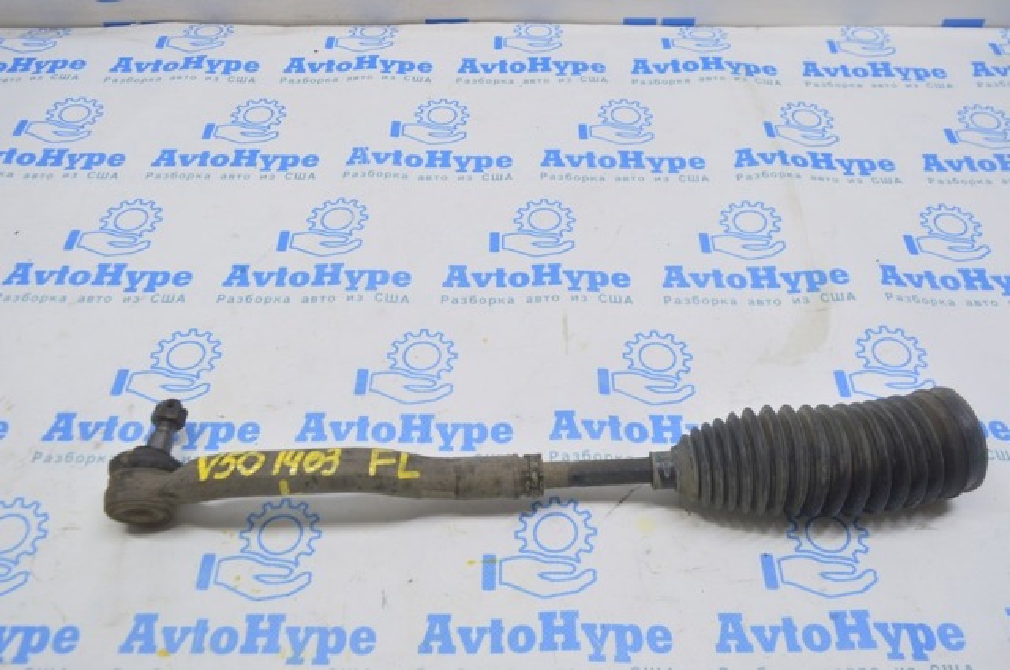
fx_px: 883
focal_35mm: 32
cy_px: 335
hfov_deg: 59.6
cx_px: 505
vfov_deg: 41.6
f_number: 5.6
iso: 400
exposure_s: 1/20
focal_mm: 21
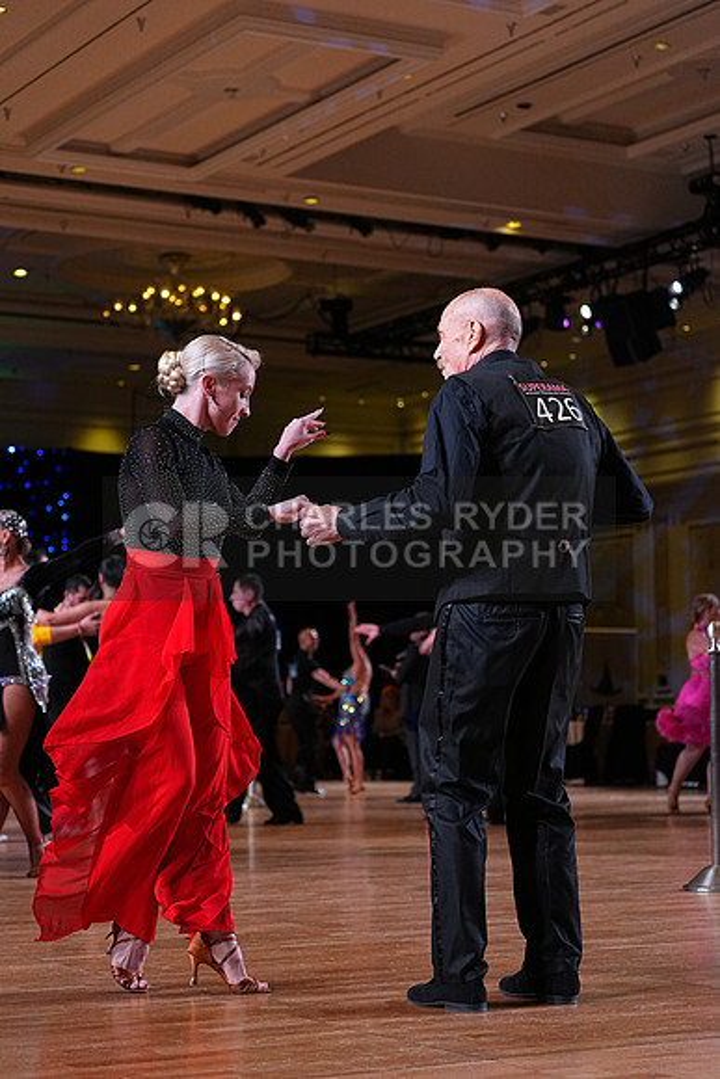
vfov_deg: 28.8
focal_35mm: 70
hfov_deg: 19.5
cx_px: 360
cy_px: 540
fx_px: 2099
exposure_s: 1/500
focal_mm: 70
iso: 2500
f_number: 4
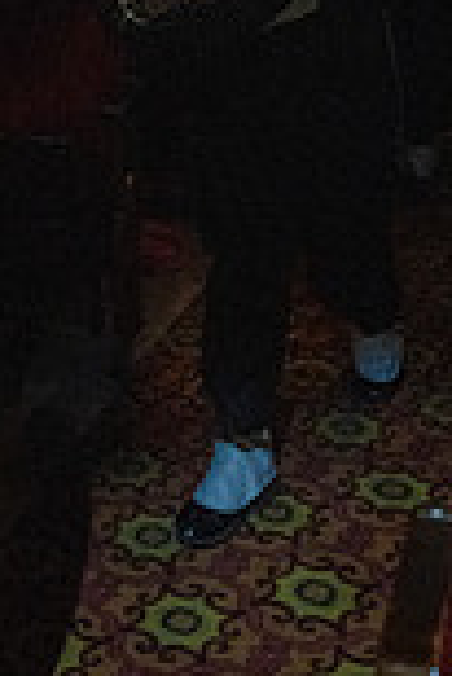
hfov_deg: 19.5
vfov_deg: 23.9
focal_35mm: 70
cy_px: -290
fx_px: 1315
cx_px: 162
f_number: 2.8
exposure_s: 1/500
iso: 20000
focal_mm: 24
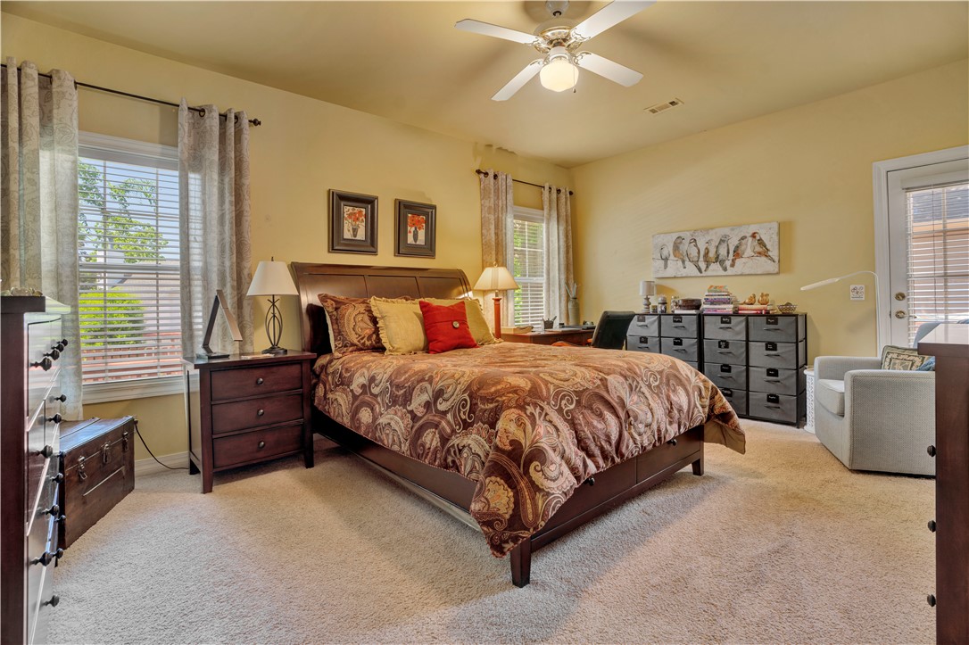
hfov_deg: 96.8
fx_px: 430
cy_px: 322
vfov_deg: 73.7
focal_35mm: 16
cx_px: 484
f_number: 6.3
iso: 100
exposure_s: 1/2.5
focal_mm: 16
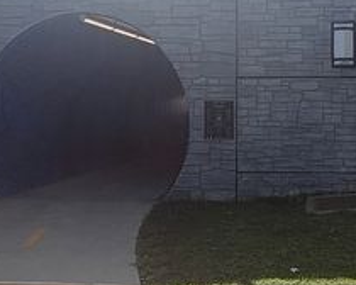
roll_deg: -2.7
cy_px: 81
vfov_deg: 28.8
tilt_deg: +3.1
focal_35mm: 52
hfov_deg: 34.8
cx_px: 288
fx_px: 548
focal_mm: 2.22
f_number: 2.2
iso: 64
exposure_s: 1/1160
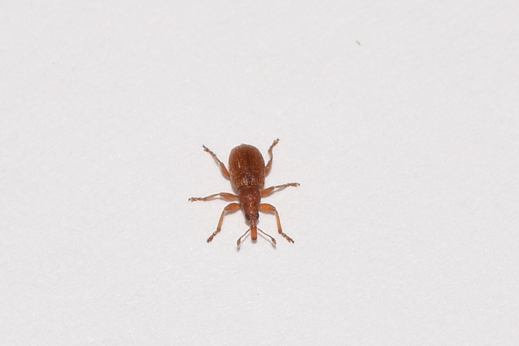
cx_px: 260
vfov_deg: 6.5
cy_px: 173
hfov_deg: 9.8
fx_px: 3027
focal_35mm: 210
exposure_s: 1/200
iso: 160
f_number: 14
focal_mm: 140
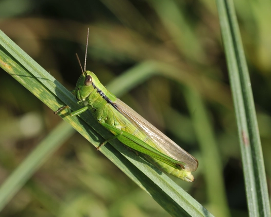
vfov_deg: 8.6
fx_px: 1441
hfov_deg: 10.7
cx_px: 119
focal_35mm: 180
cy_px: 108
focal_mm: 105
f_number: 13
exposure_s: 1/320
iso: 250
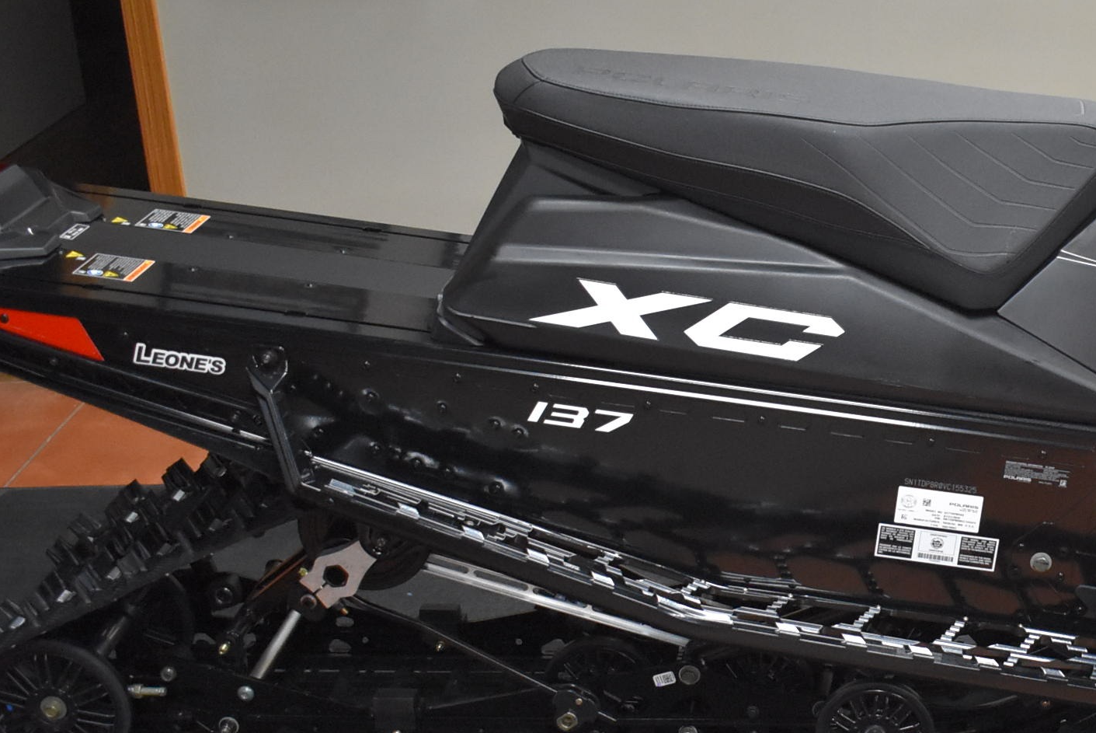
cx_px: 1049
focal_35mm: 70
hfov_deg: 27.5
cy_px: 428
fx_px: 2133
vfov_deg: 19.5
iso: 2800
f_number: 3.8
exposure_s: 1/125
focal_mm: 22
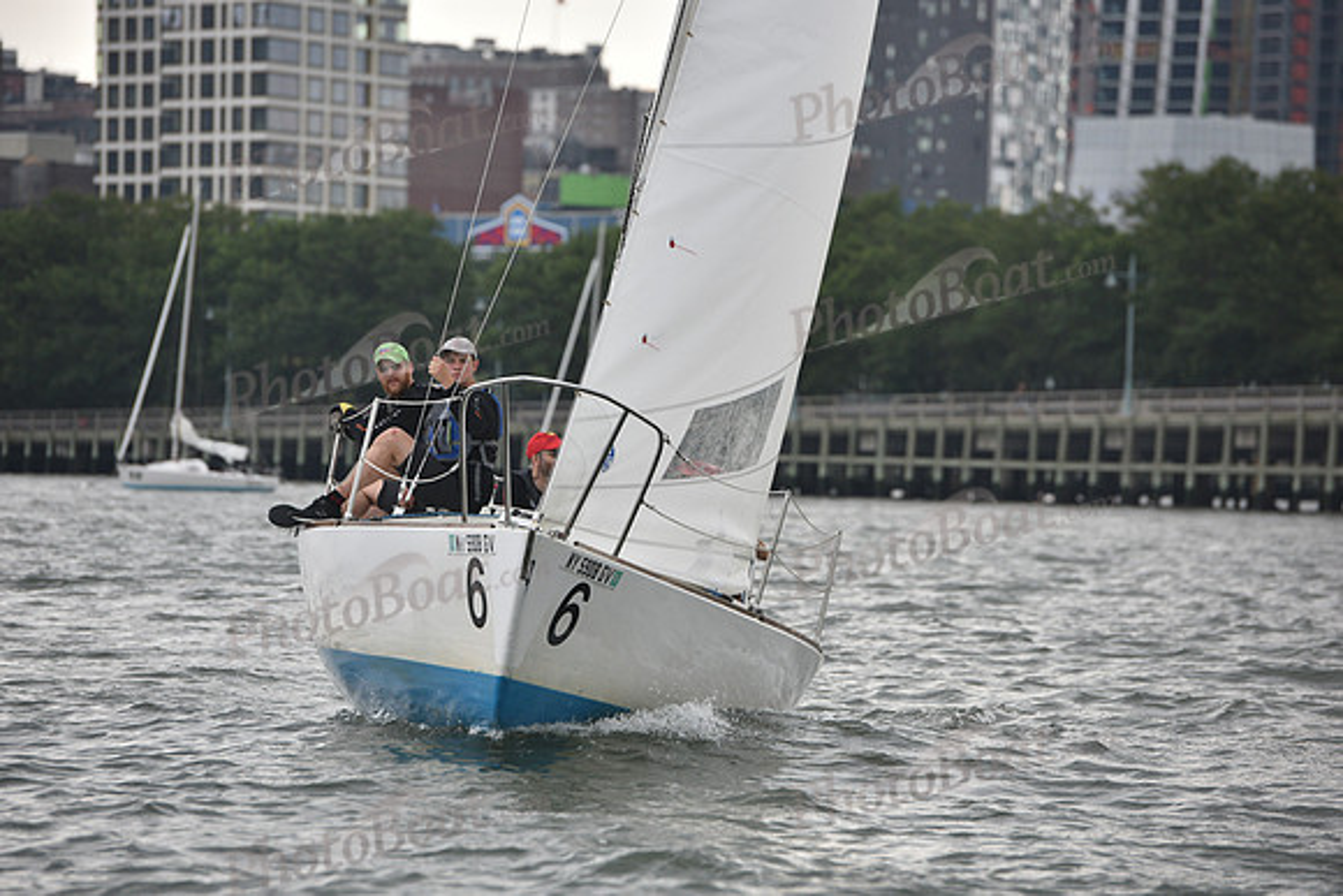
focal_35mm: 190
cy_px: 448
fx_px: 7089
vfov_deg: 7.2
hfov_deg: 10.8
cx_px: 672
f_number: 4.5
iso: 320
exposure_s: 1/1250
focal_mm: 190
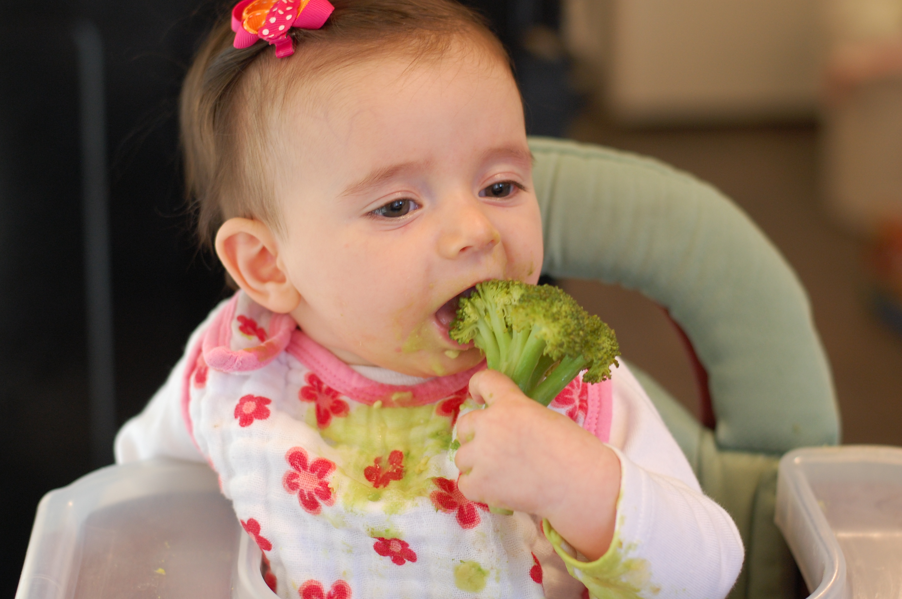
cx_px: 451
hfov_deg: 27.0
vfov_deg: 18.1
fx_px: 1877
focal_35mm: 75
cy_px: 300
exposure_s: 1/30
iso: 450
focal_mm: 50
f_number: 2.8
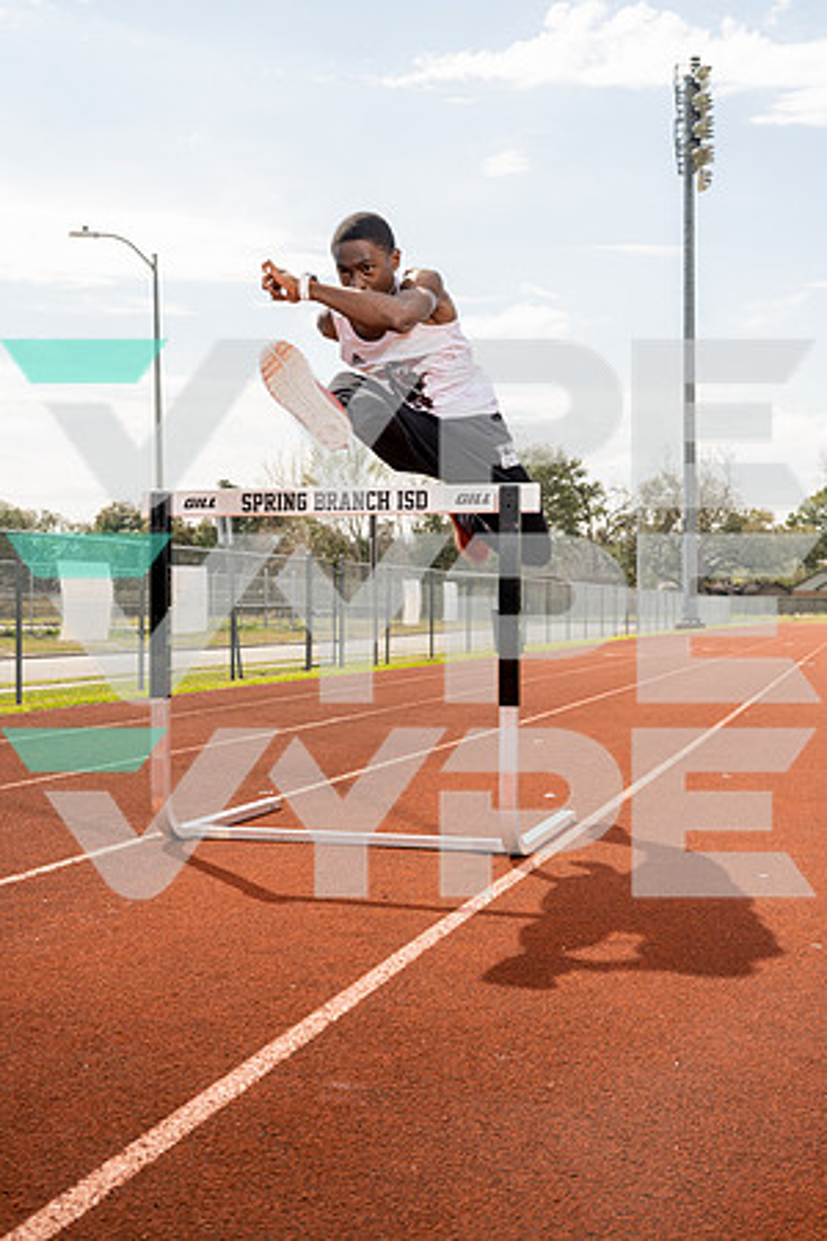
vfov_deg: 45.4
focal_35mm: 43
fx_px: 1482
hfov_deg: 31.2
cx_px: 414
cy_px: 620
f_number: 8
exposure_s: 1/250
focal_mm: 43
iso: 100
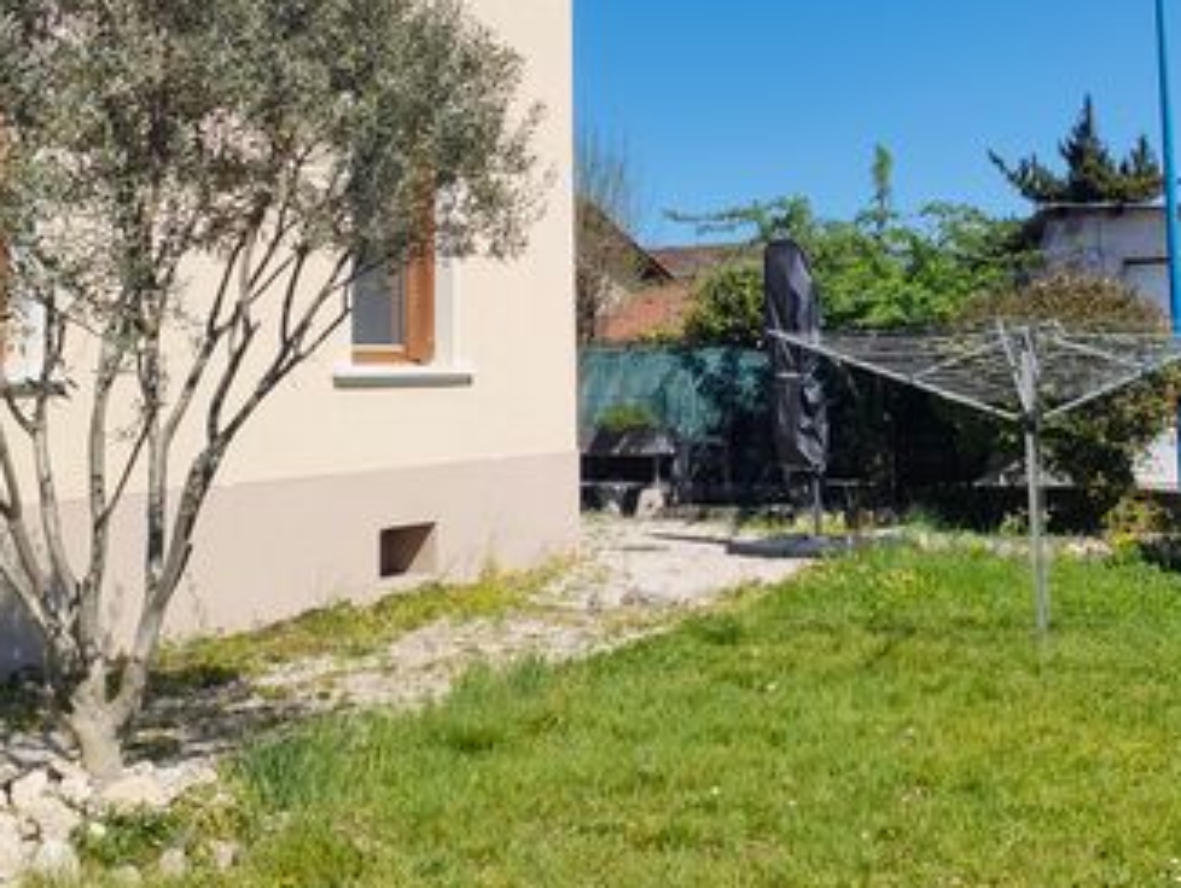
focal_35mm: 46
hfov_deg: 40.7
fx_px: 1571
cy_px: 225
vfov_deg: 31.0
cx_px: 783
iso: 50
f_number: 1.7
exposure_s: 1/2329
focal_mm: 4.73
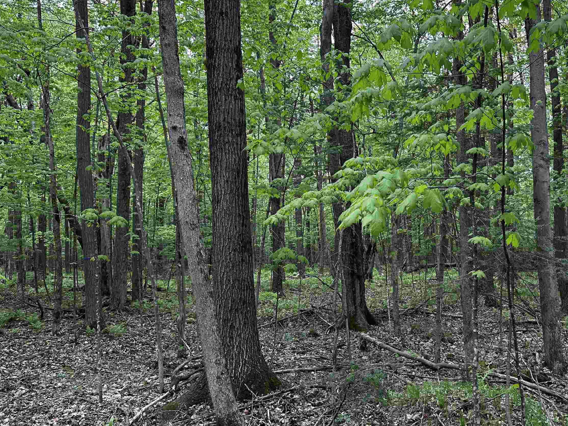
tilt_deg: +5.2
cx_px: 375
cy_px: 207
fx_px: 542
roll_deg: +0.6
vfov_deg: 42.9
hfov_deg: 54.3
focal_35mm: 33
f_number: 1.78
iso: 80
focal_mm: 6.86
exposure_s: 1/376
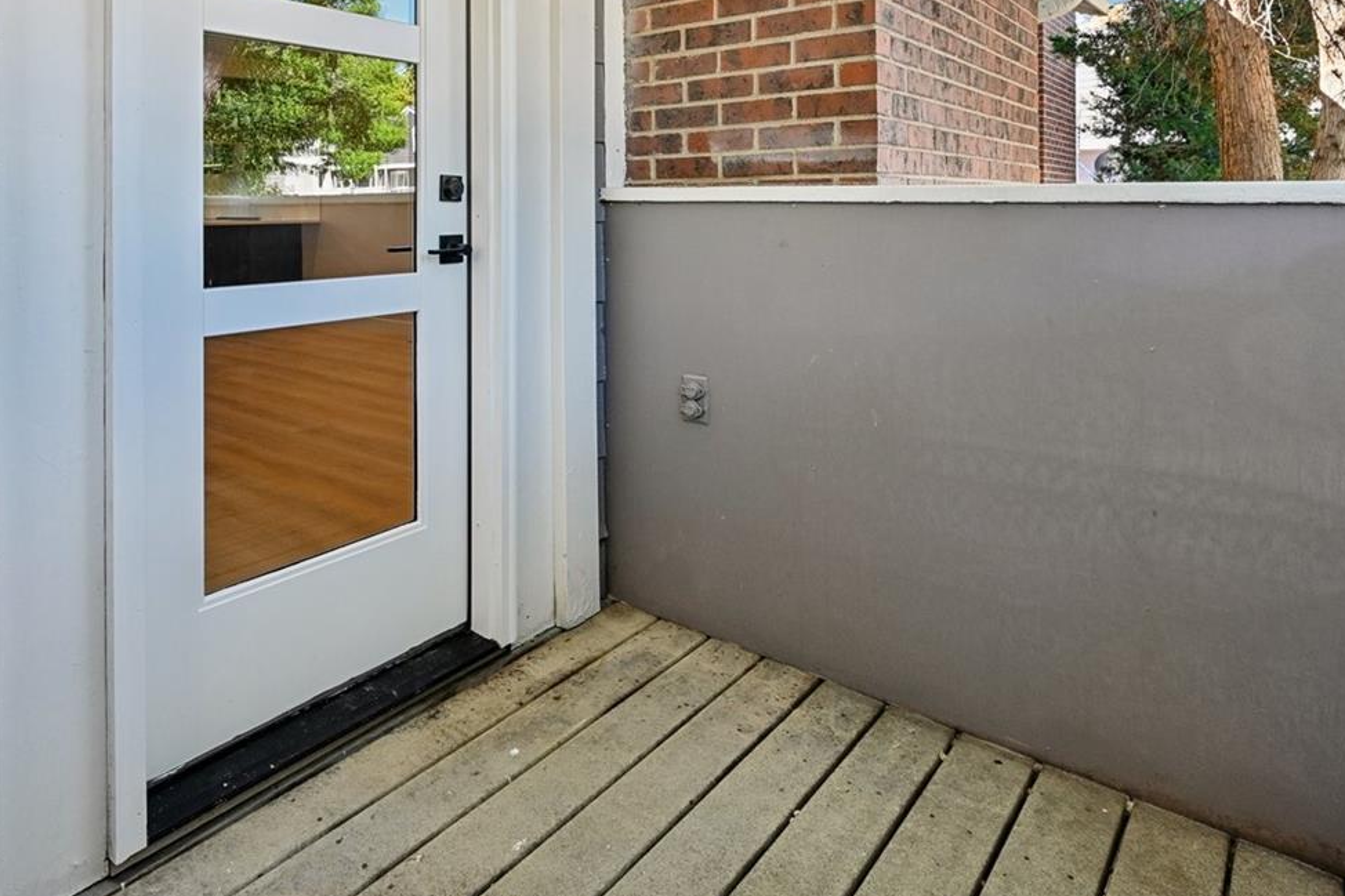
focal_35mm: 23
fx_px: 859
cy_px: 195
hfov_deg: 75.4
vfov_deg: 52.0
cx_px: 545
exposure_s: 1/15
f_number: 9
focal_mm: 14
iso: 200
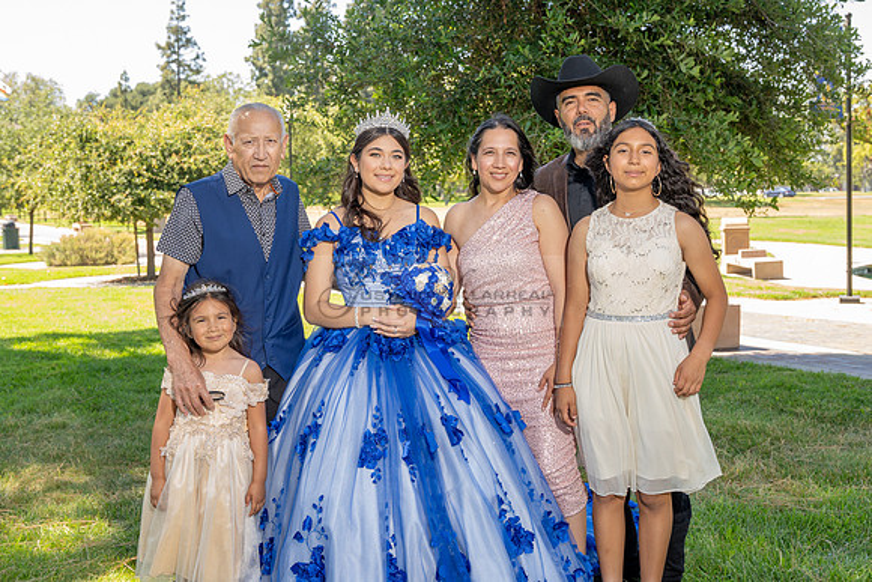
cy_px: 272
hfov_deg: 40.4
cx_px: 408
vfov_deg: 27.6
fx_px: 1185
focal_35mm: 49
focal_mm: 32.8
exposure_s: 1/125
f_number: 4.5
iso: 80
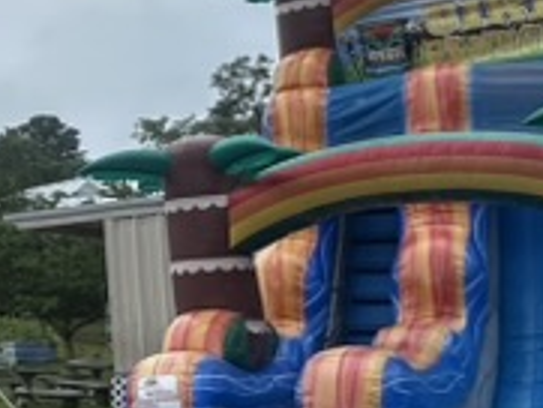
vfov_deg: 18.7
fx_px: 1240
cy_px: 183
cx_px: -615
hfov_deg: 16.7
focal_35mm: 79
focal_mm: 2.22
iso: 40
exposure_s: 1/498
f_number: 2.2
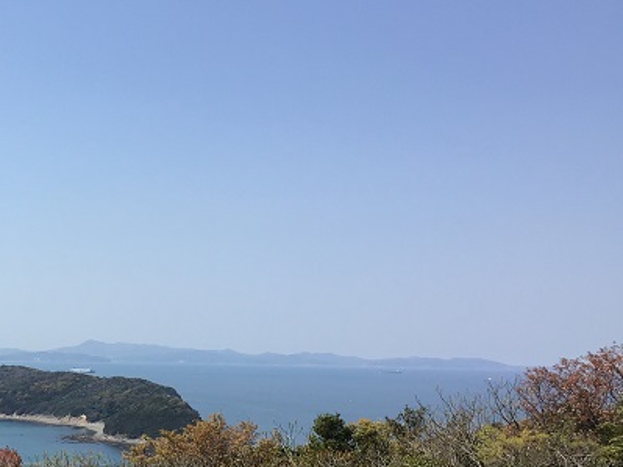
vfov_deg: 26.0
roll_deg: -0.5
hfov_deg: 32.7
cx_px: 70
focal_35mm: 56
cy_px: 297
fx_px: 1008
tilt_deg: +3.4
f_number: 2.4
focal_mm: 3.3
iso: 25
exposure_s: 1/1988
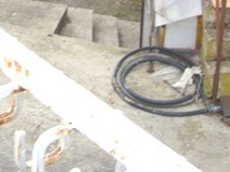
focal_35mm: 153
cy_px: -124
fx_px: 1016
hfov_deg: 12.9
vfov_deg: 9.3
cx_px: 98
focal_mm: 6.2
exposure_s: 1/112
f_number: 3
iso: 50
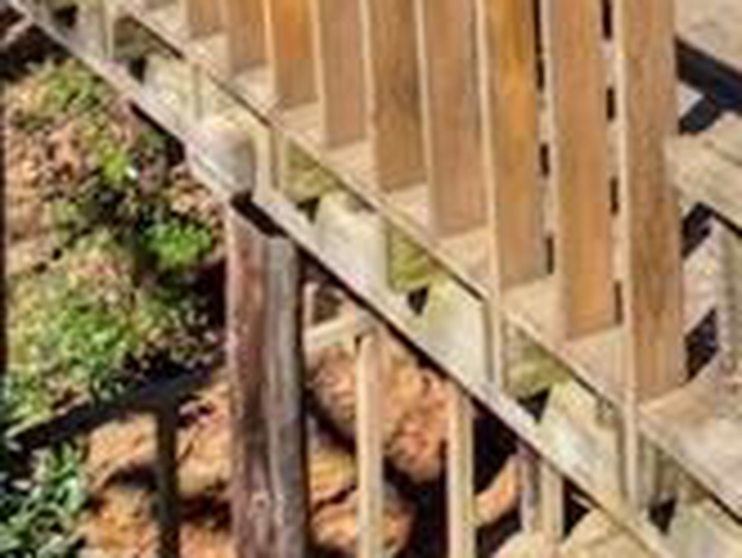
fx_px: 3196
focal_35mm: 149
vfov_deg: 8.8
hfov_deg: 11.1
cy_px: -878
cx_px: 1794
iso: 290
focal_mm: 8.67
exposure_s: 1/4000
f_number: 1.8
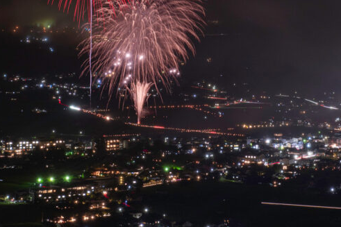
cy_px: 67
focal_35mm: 114
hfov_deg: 17.9
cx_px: 235
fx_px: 1079
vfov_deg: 12.0
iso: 100
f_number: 14
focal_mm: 70
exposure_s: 10
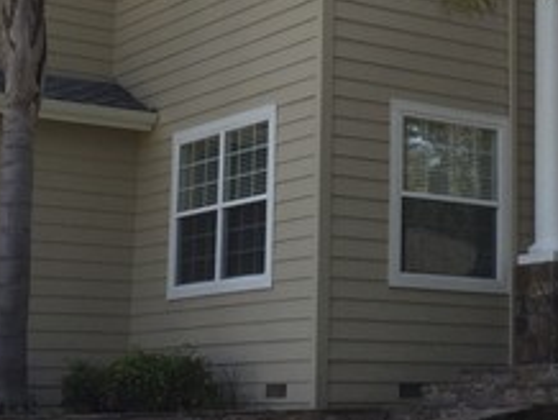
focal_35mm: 91
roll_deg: -0.4
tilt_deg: +9.2
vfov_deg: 16.2
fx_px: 1469
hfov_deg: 21.2
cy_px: 151
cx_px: 450
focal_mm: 3.3
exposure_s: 1/293
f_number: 2.4
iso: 25
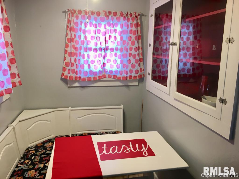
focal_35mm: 29
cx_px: 120
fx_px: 200
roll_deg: -0.9
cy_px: 90
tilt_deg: -11.2
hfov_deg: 61.7
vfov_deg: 48.2
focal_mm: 4.15
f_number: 2.2
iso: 50
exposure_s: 1/30
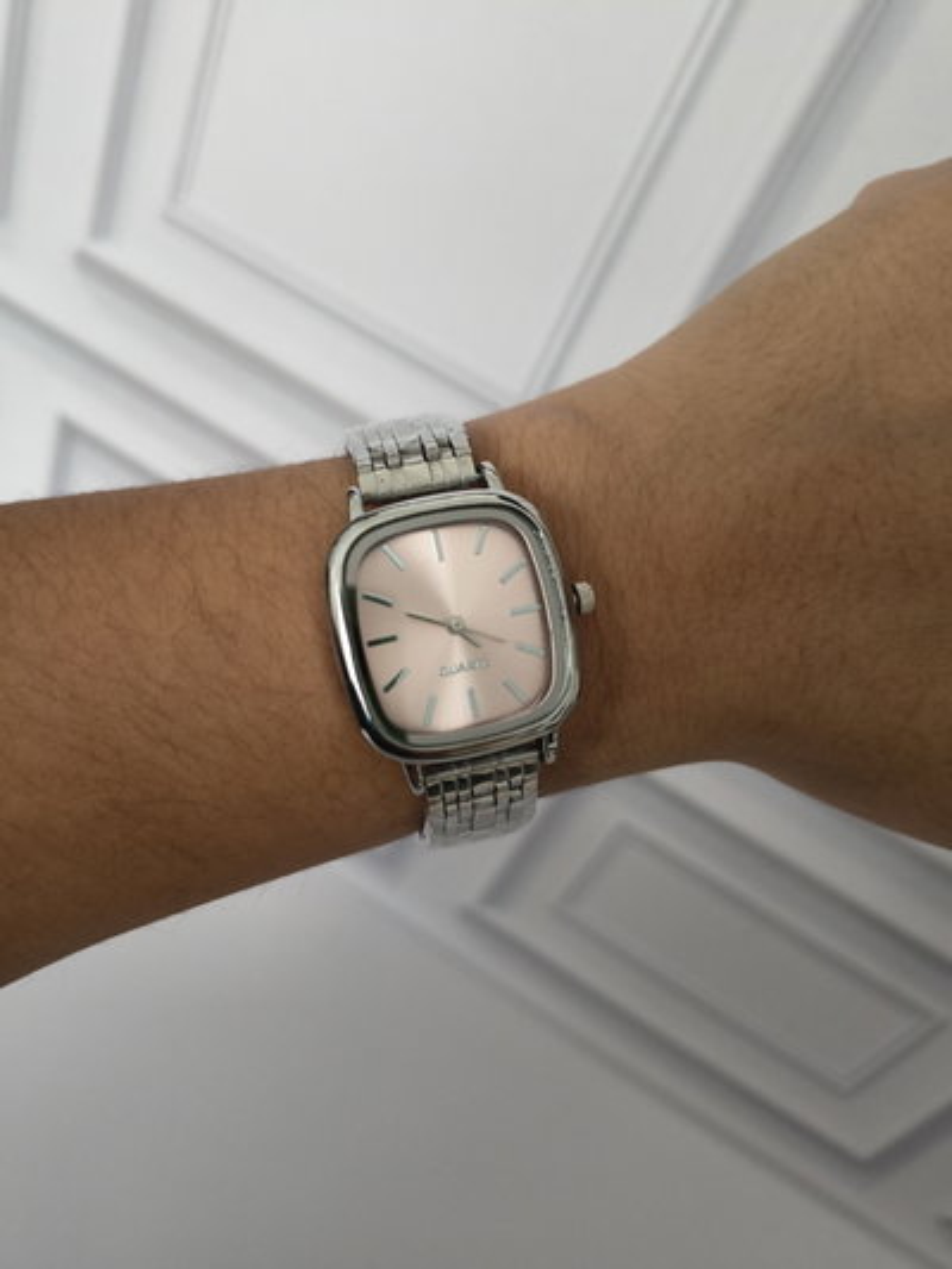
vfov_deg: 71.6
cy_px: 634
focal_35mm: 24
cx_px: 476
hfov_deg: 56.8
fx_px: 880
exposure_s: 1/100
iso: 705
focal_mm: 5.56
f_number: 1.8
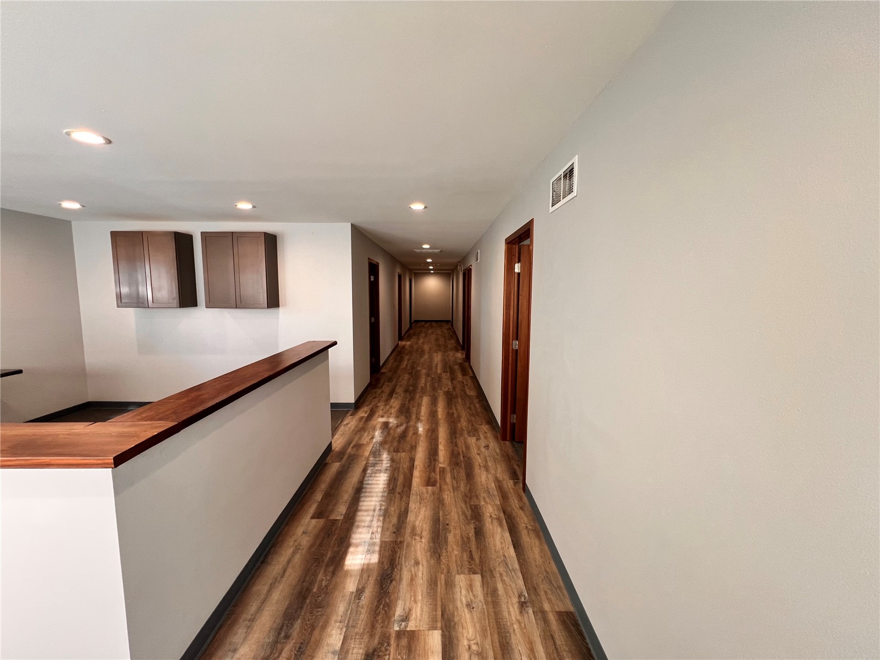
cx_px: 440
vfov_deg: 89.9
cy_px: 330
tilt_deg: -9.1
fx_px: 330
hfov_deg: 106.2
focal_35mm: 13
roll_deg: +0.2
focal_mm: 1.57
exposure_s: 1/126
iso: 160
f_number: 1.8
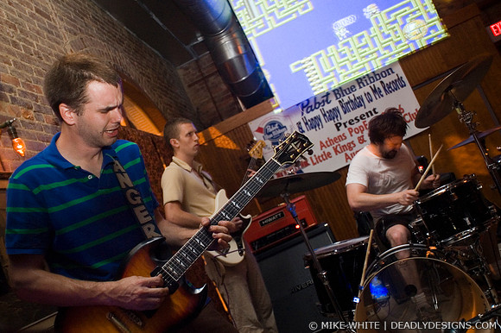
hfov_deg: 62.0
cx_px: 250
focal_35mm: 30
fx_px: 417
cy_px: 166
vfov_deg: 43.6
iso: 400
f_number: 2.8
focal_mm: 20
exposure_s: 1/8
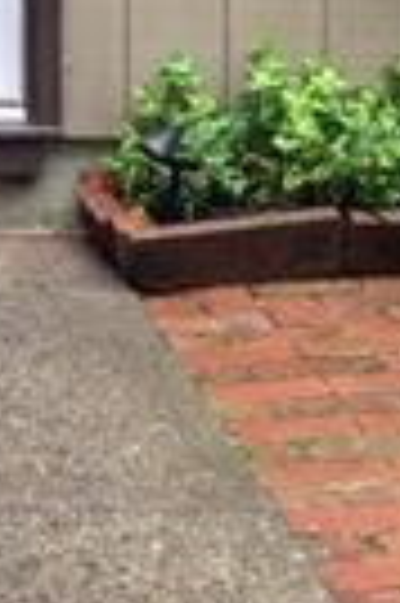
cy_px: -202
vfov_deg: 13.7
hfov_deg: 8.8
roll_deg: -1.1
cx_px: -503
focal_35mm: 144
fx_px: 2406
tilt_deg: -2.4
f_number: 2.2
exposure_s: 1/15
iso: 25
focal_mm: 4.15
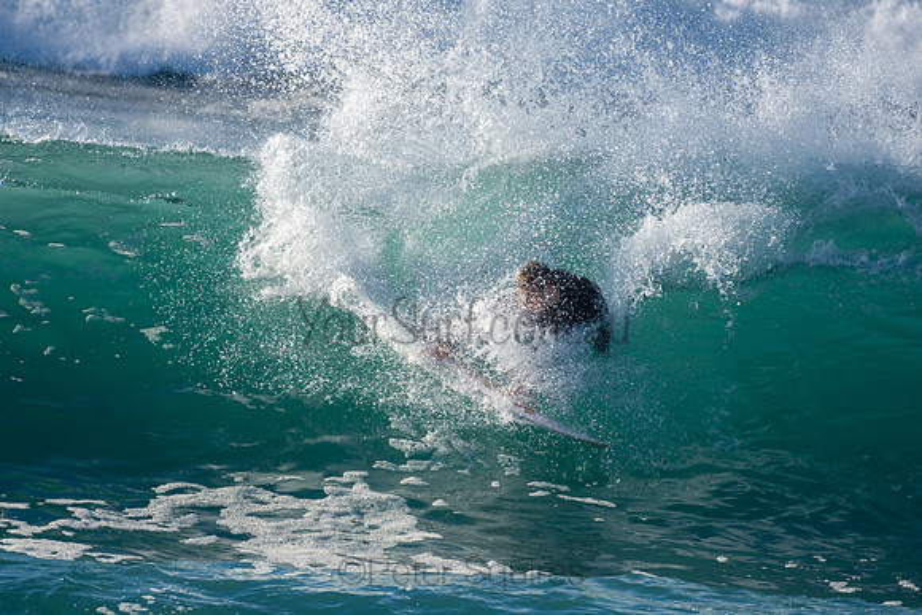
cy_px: 308
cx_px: 461
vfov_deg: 1.8
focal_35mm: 750
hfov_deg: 2.7
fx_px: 19212
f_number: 5.6
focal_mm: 500
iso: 220
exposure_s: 1/1250
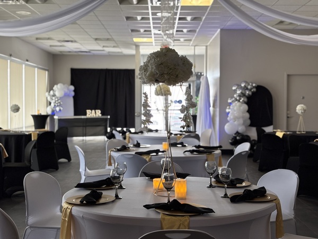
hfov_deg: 36.8
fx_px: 478
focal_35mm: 52
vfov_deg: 28.0
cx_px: 159
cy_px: 120
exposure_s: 1/60
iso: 125
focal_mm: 5.96
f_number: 1.6
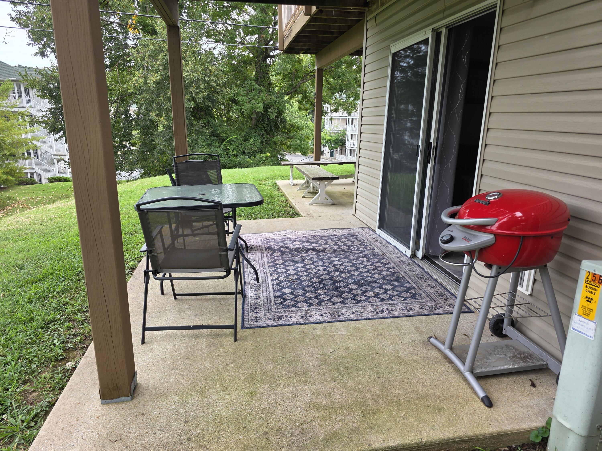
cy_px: 226
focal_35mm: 23
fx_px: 400
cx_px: 301
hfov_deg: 73.9
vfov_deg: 58.9
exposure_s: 1/180
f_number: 1.7
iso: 32
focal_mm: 6.3
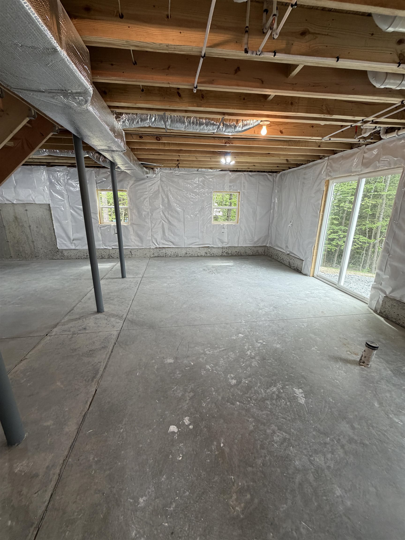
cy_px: 270
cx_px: 202
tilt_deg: -14.7
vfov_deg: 102.1
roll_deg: +0.3
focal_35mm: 14
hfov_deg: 85.7
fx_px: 218
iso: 200
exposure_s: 1/120
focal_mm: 2.22
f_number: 2.2
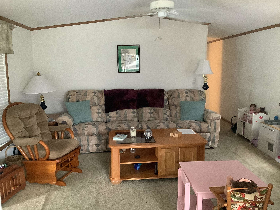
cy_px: 105
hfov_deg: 58.4
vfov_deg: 45.4
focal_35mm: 31
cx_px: 140
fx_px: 251
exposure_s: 1/30
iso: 500
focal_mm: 3.3
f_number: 2.4
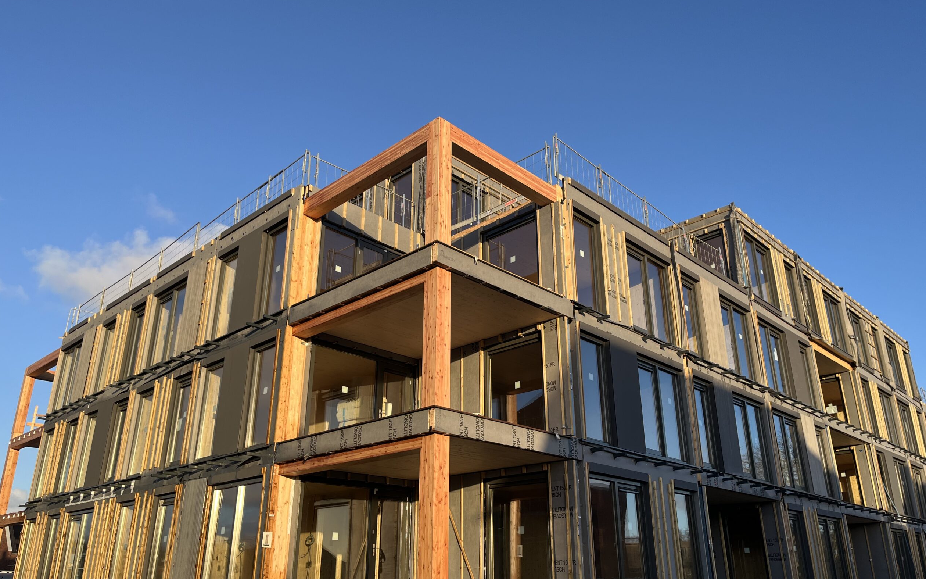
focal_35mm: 28
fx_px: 707
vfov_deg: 44.5
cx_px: 464
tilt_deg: +21.4
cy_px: 307
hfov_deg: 66.5
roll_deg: +0.3
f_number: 1.6
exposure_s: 1/1294
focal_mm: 5.1
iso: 50
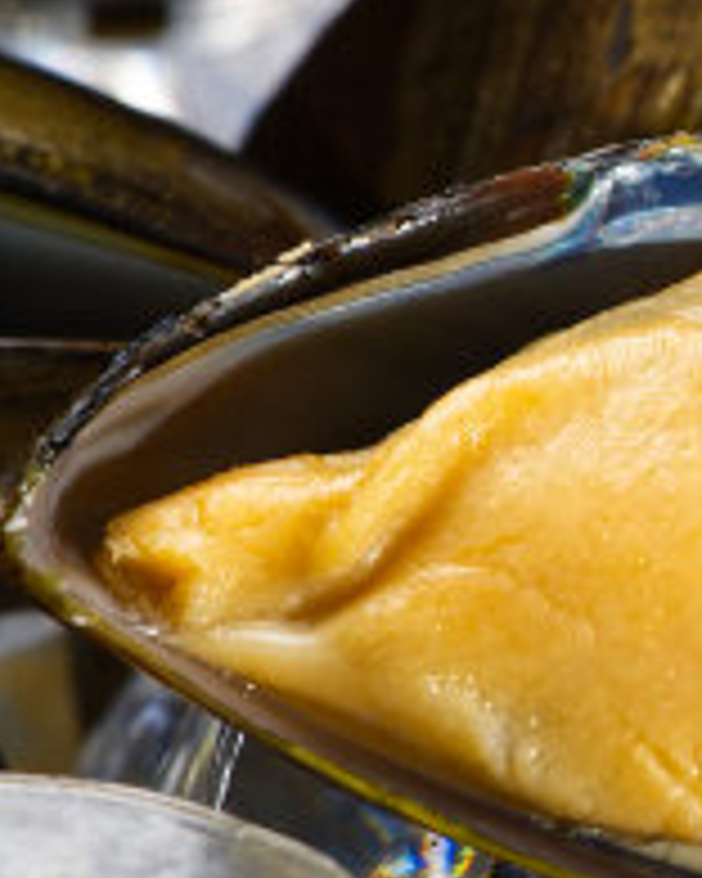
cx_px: 1368
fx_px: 10336
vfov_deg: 4.9
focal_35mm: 398
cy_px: 362
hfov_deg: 3.9
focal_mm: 90
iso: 250
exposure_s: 1/320
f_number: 9
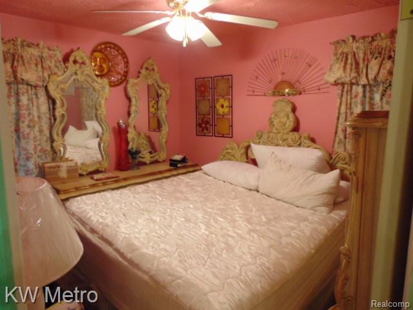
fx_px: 298
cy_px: 155
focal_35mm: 25
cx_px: 206
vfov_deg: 54.9
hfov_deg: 69.4
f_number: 3
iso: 200
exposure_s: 1/13
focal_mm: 4.5
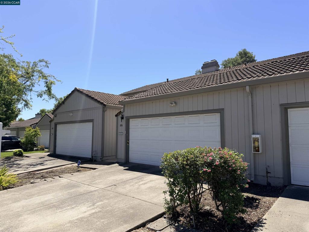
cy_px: 116
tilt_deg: +4.6
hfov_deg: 71.6
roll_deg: +0.0
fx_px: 214
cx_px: 154
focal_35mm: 24
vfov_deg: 56.8
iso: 80
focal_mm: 6.76
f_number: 1.78
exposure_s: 1/4167
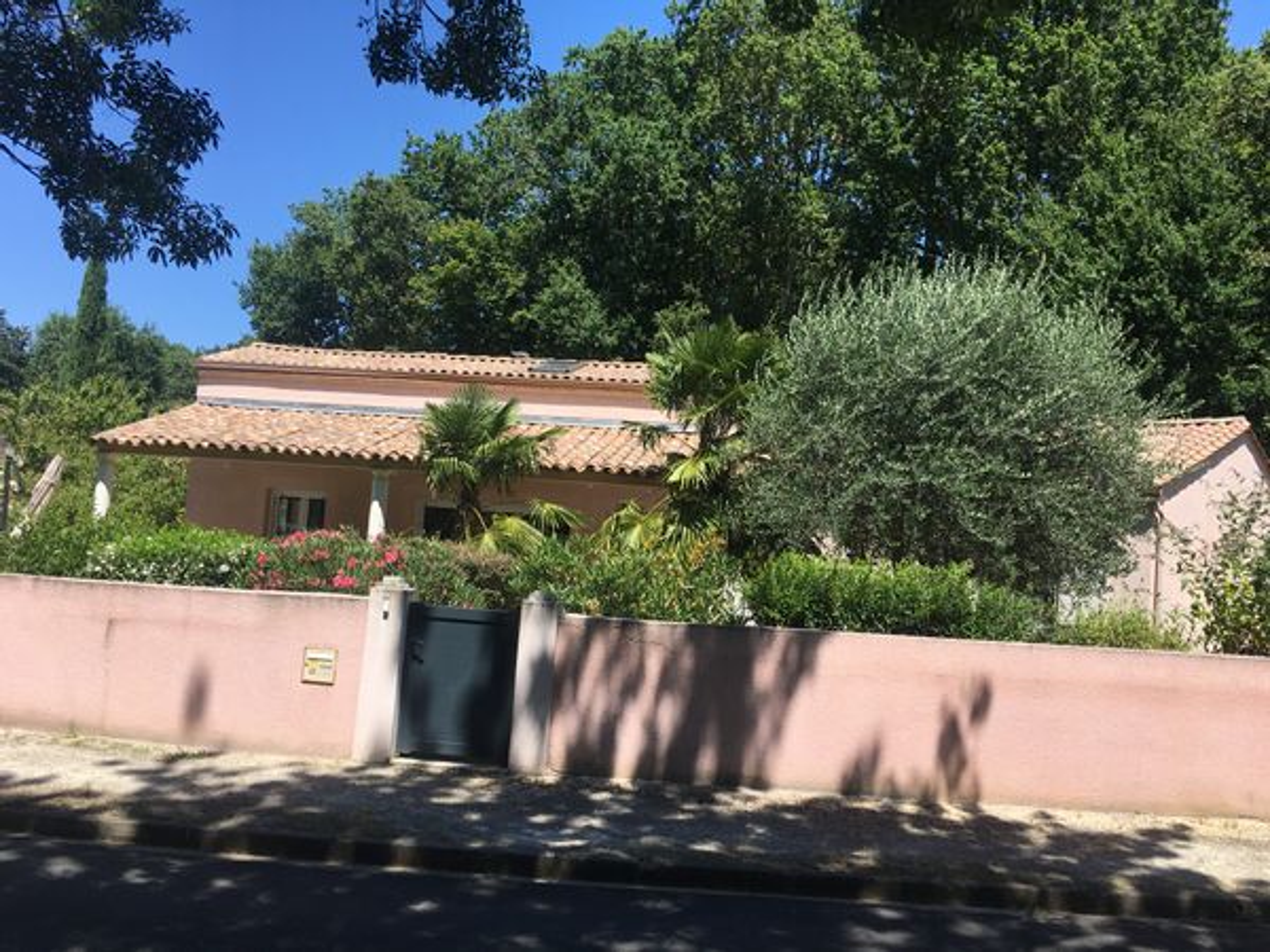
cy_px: 476
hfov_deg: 61.7
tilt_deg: +3.8
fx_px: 1064
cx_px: 635
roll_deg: -4.1
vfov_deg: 48.2
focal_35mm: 29
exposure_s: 1/1166
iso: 25
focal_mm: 4.15
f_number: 2.2
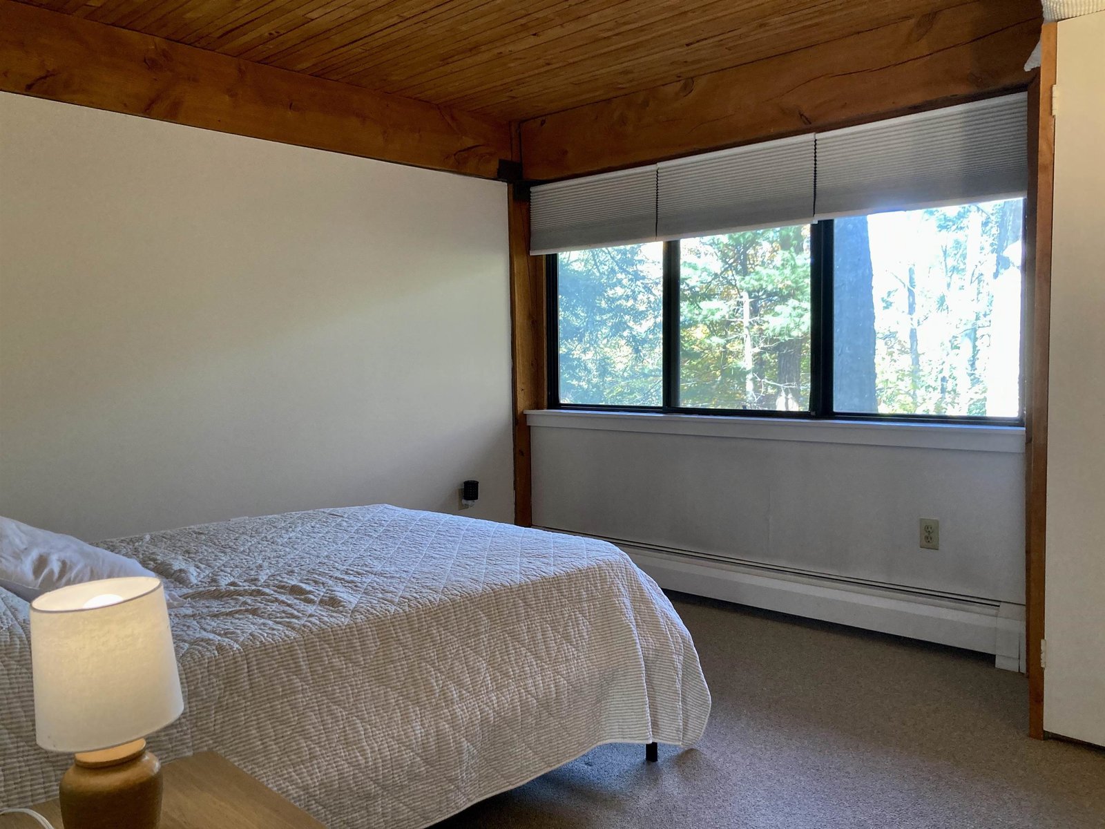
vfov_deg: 49.7
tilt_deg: -3.2
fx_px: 894
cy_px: 414
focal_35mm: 28
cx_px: 552
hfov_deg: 63.4
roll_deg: +0.0
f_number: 1.8
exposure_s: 1/60
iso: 125
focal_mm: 3.99
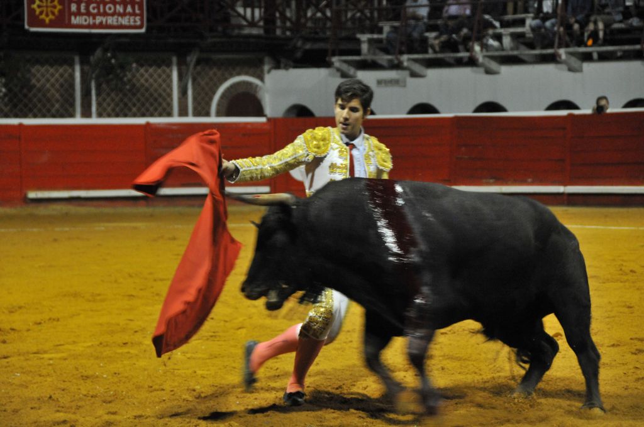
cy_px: 214
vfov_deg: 9.6
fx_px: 2546
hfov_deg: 14.4
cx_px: 322
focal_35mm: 142
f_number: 5.3
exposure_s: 1/90
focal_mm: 95
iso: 1600
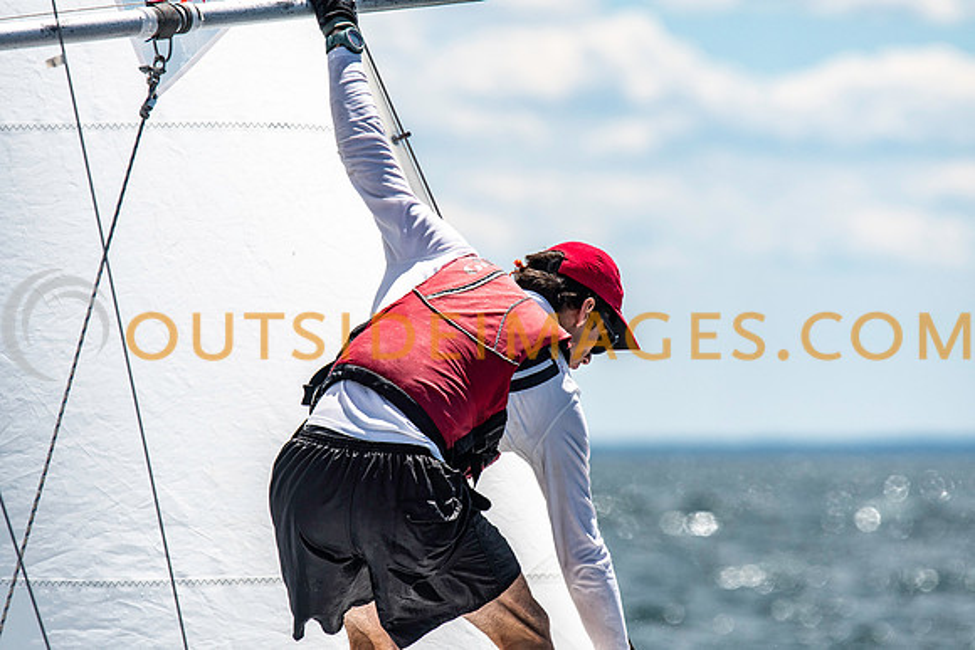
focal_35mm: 450
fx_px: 12190
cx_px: 488
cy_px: 325
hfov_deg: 4.6
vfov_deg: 3.1
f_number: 5.6
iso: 320
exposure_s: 1/2500
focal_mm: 300
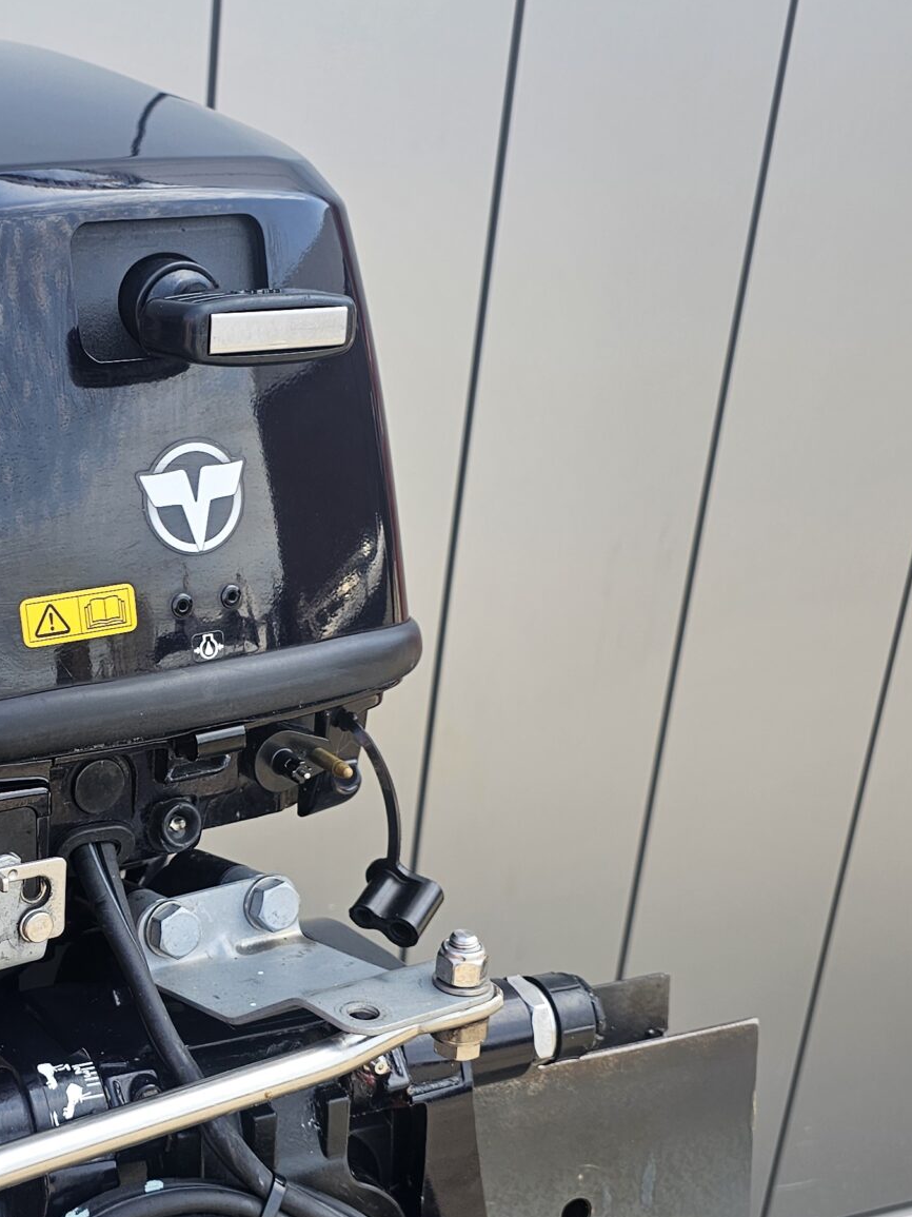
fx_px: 1792
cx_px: 12
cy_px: 719
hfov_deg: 27.0
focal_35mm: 51
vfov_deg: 37.4
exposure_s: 1/125
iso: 10
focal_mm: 6.3
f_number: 1.7
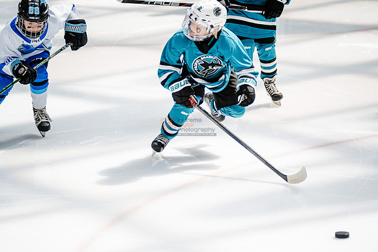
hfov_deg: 11.7
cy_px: 126
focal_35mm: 176
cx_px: 189
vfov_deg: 7.8
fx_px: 1848
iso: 1250
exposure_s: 1/3200
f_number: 3.2
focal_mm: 176
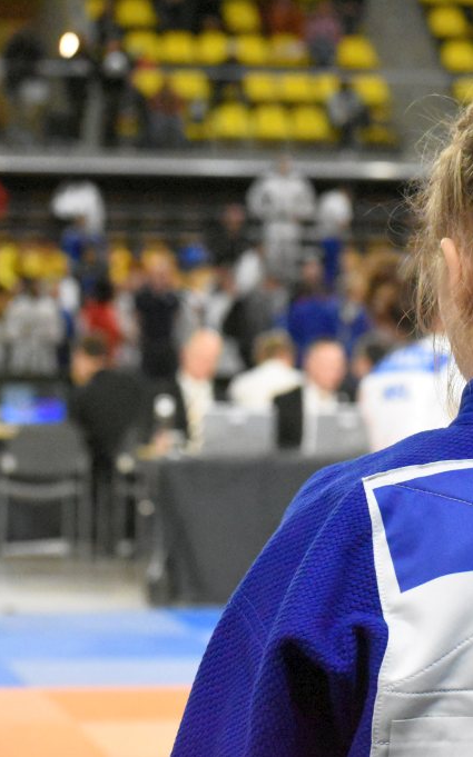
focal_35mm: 161
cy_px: 378
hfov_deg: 8.1
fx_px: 3324
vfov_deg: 13.0
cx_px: 512
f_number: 7.1
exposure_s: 1/500
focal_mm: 70
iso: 12800
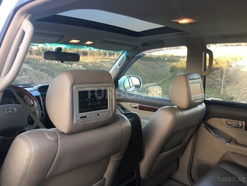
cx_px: 124
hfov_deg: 61.7
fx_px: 207
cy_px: 93
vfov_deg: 48.2
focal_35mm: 29
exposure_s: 1/50
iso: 32
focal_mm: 4.15
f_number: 2.2
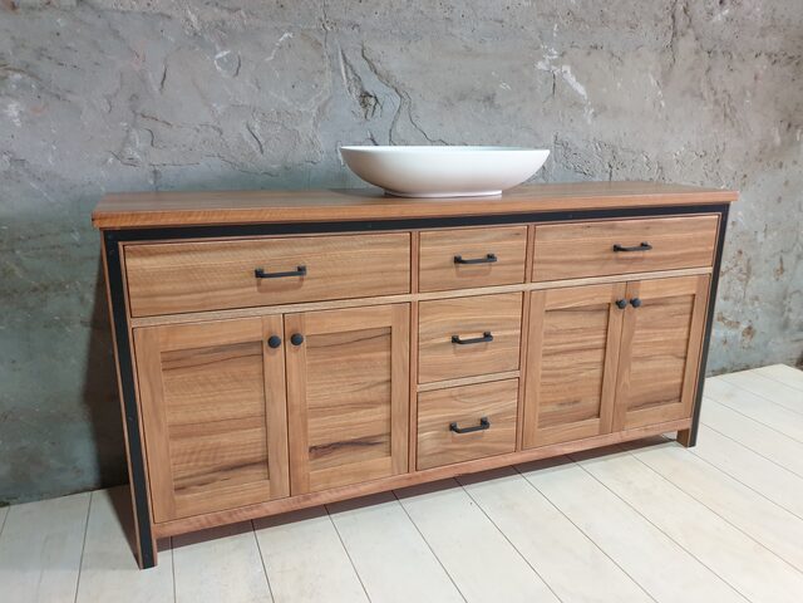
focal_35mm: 26
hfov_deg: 67.3
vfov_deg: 53.1
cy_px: 302
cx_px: 402
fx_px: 603
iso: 320
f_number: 1.5
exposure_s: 1/50
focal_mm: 4.3
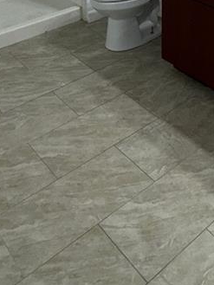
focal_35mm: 51
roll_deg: +0.0
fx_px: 420
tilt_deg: -18.8
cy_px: -37
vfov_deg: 32.4
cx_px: 162
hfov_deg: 28.1
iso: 50
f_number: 2.2
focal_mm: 2.22
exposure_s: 1/122
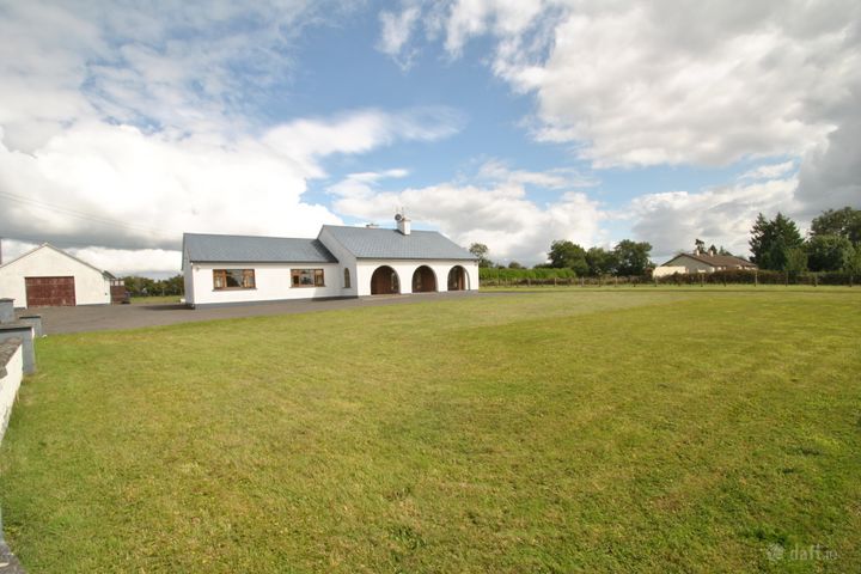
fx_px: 359
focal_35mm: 15
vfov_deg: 77.3
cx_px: 430
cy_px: 287
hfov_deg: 100.4
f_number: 9
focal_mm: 10
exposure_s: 1/200
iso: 100
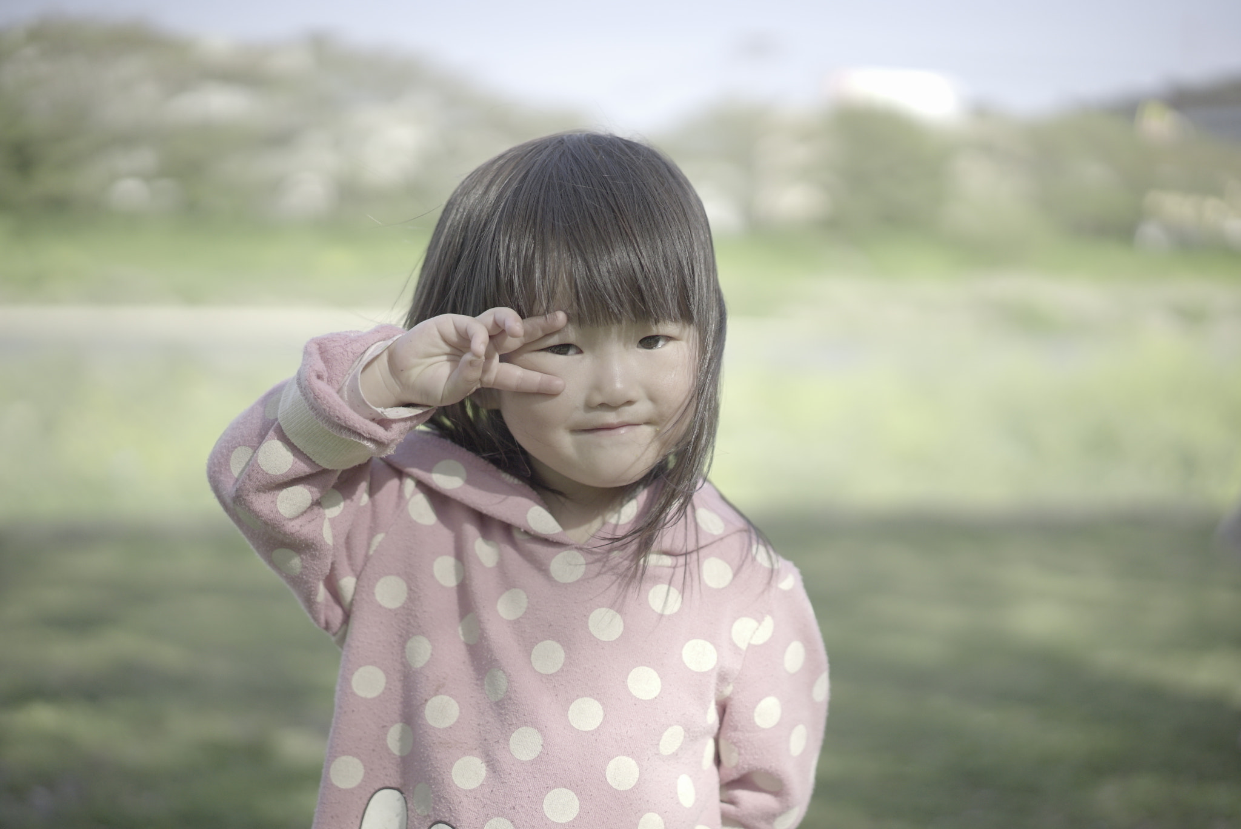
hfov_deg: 36.2
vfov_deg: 24.7
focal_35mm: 55
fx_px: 1897
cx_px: 620
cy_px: 414
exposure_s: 1/8000
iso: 3200
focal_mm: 55
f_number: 1.8
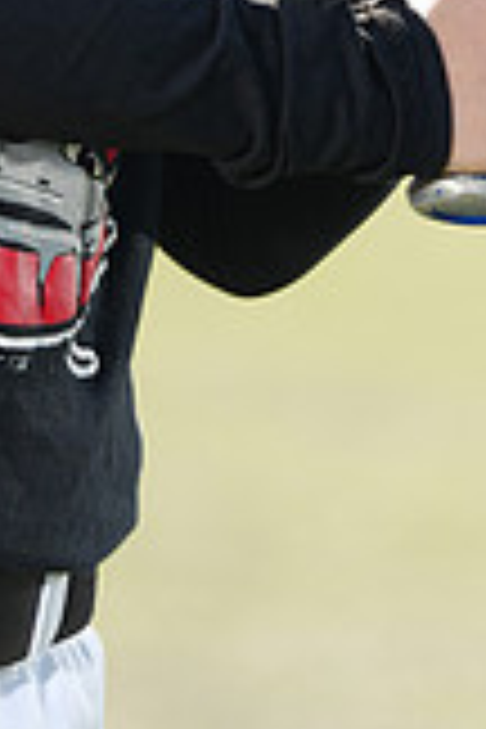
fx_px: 12878
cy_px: -486
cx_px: -83
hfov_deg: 2.2
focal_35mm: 636
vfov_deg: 3.2
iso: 64
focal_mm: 178
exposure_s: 1/250
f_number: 4.5
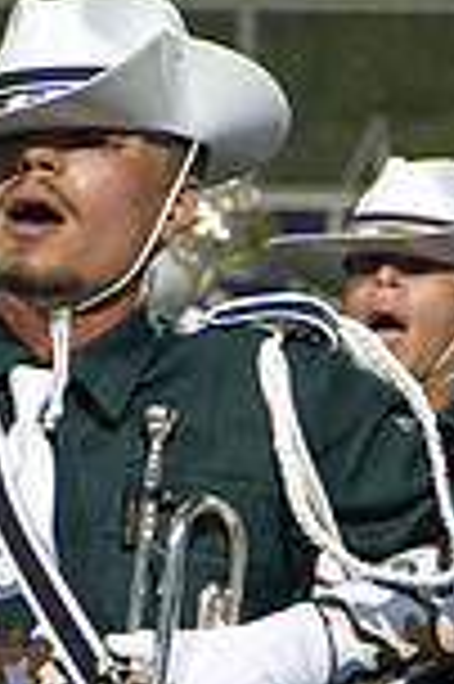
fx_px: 12039
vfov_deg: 3.2
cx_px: 28
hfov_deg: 2.2
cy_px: 619
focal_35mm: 635
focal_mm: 110
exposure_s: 1/160
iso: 2500
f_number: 5.6
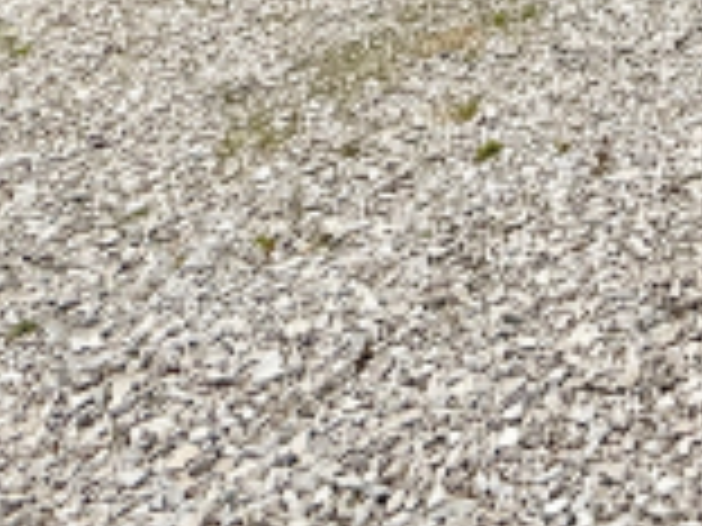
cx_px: 866
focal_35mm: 60
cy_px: -530
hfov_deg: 27.8
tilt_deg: +3.0
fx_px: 1217
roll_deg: -0.2
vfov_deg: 17.4
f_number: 2.2
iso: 50
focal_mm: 2.22
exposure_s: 1/3289
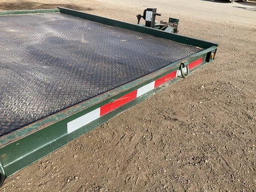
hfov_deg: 61.7
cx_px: 128
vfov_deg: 48.2
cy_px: 96
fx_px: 214
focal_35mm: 29
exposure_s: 1/781
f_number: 1.8
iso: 25
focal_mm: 3
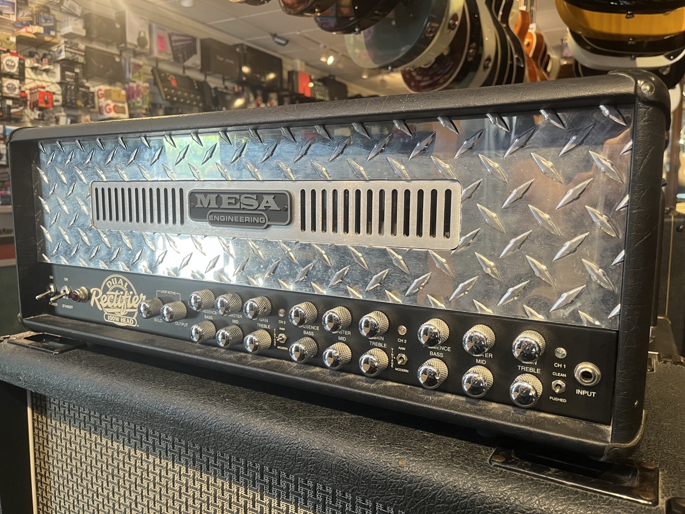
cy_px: 257
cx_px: 342
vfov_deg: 53.1
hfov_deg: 67.3
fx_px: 515
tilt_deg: -6.8
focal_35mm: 26
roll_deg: +0.1
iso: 100
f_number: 1.6
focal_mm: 5.1
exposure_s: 1/60
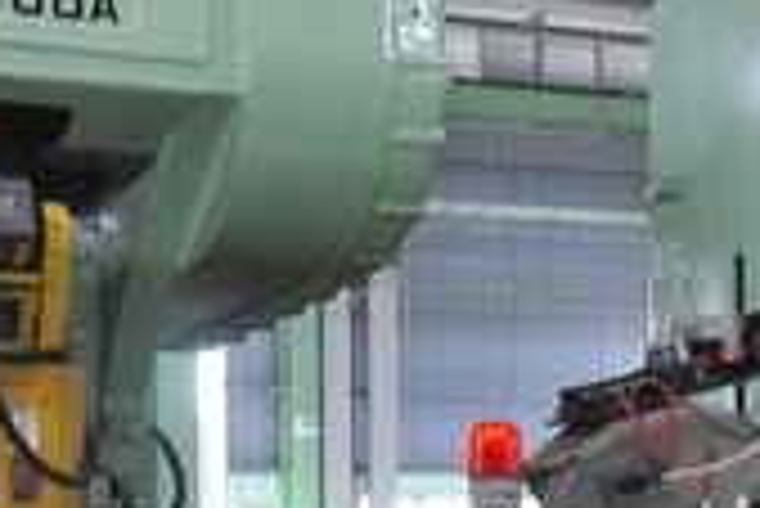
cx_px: 859
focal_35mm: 133
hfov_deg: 15.0
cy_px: 528
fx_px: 2805
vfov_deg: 10.3
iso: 200
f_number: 6.3
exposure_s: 1/13
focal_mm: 25
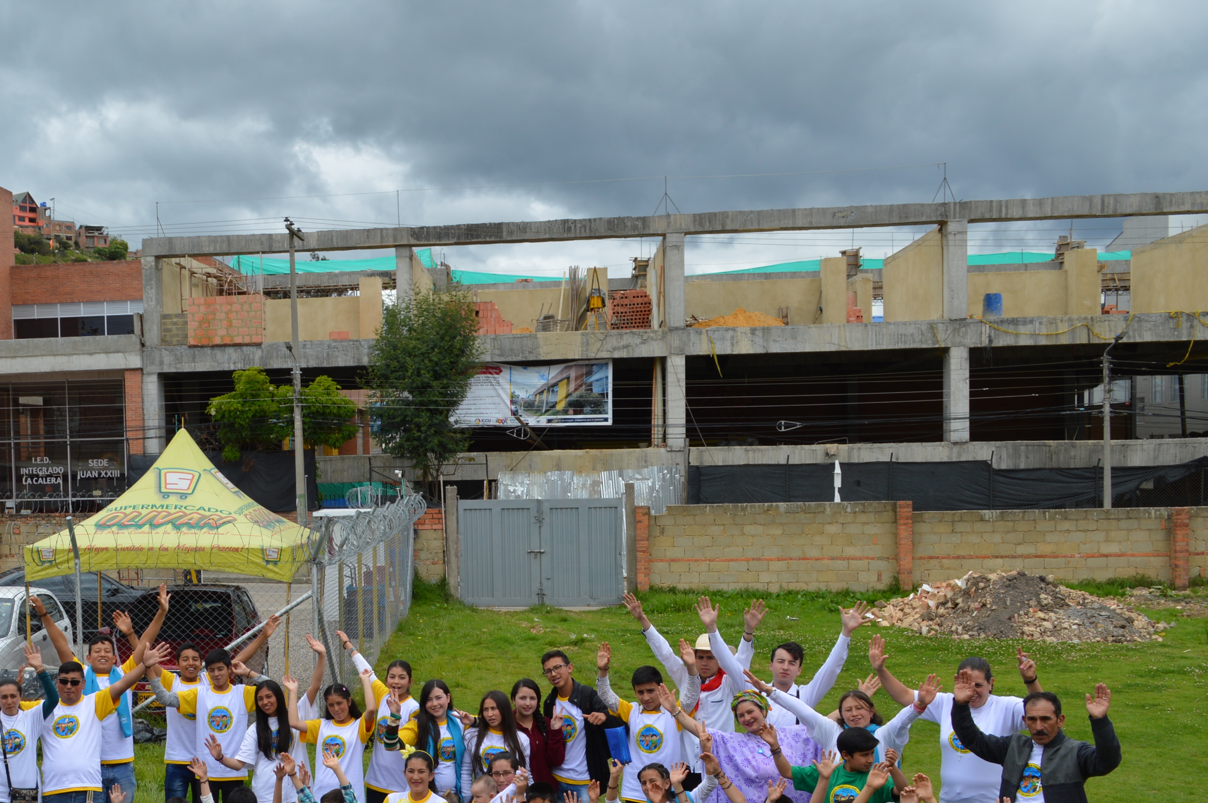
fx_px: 1542
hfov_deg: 41.4
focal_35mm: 46
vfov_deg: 29.0
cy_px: 535
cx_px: 290
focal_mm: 20
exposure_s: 1/320
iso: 100
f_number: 9
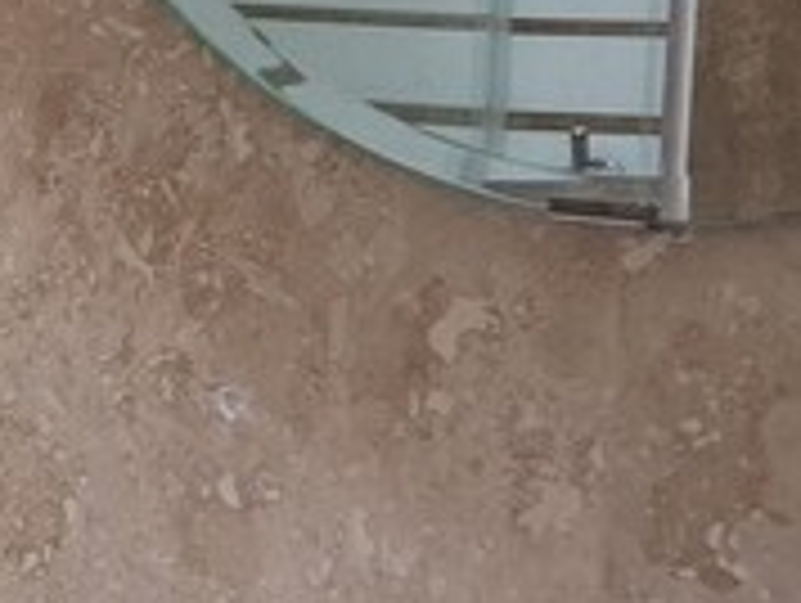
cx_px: -526
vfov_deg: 10.7
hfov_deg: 13.2
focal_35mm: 138
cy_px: 549
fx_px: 3198
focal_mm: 5.23
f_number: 1.8
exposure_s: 1/50
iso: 320
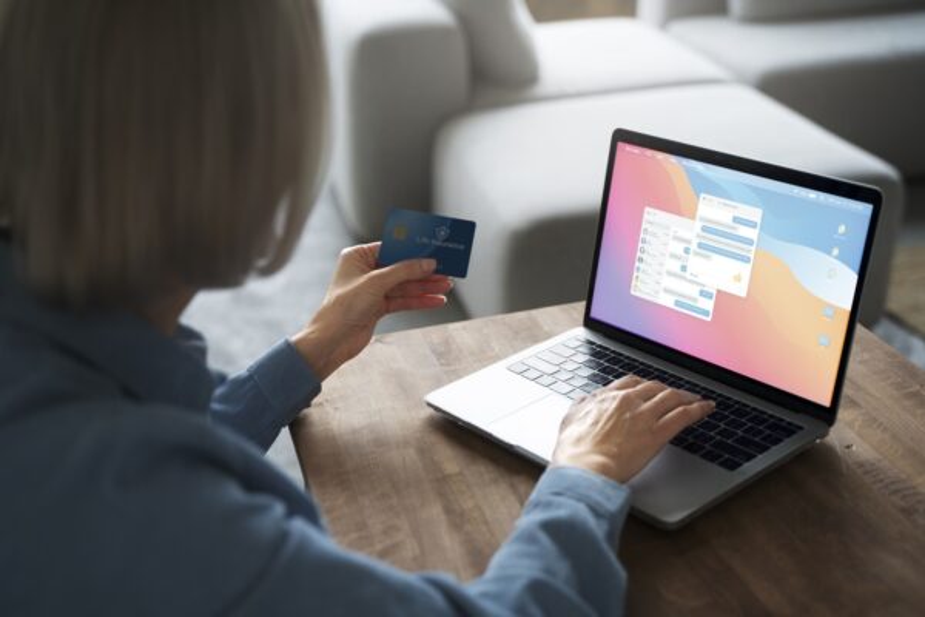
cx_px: 462
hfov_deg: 40.3
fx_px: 1259
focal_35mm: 49
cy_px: 308
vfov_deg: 27.5
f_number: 2.8
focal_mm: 49
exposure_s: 1/500
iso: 640
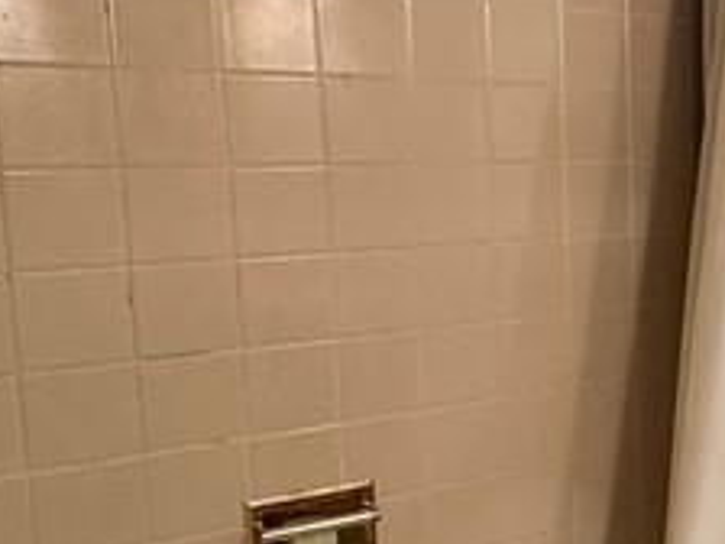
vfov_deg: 22.9
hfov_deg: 24.2
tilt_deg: -9.4
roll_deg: -1.4
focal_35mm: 64
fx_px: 1340
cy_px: 324
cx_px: 1065
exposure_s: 1/60
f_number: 2.2
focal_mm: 2.22
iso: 320
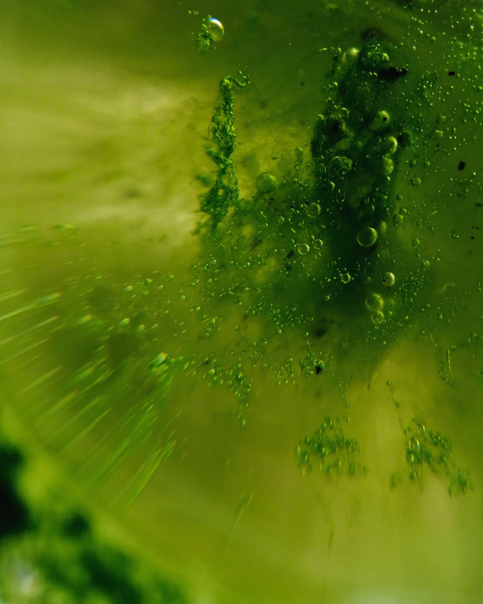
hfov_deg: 51.5
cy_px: 276
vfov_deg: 62.1
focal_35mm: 28
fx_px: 500
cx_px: 247
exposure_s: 1/132
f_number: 1.8
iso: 50
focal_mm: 3.6
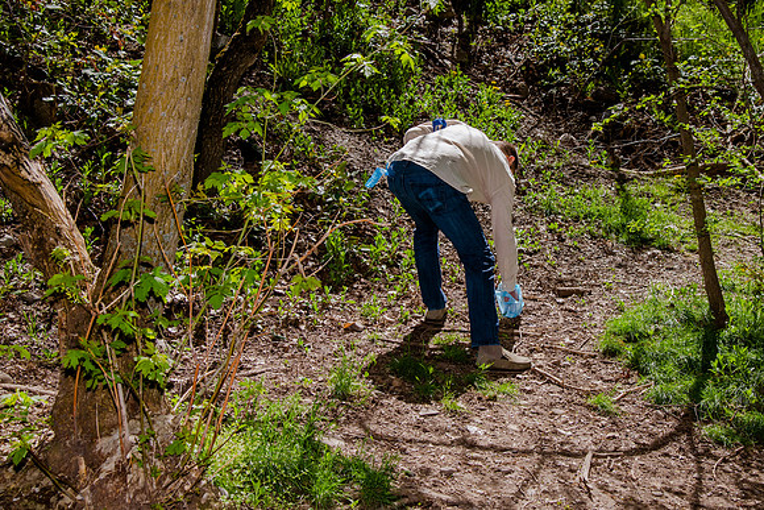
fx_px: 1175
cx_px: 460
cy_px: 203
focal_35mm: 55
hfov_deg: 35.9
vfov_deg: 24.4
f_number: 7.1
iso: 200
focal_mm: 46
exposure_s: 1/320
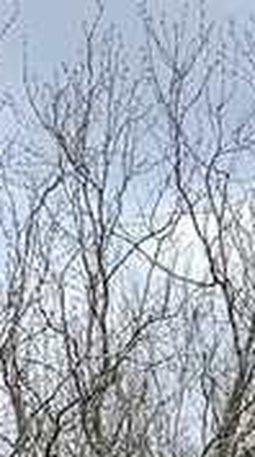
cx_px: 806
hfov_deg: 6.6
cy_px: 991
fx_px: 1980
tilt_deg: -4.7
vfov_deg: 11.5
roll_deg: +1.3
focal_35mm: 164
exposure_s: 1/2075
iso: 25
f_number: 1.8
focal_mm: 4.25
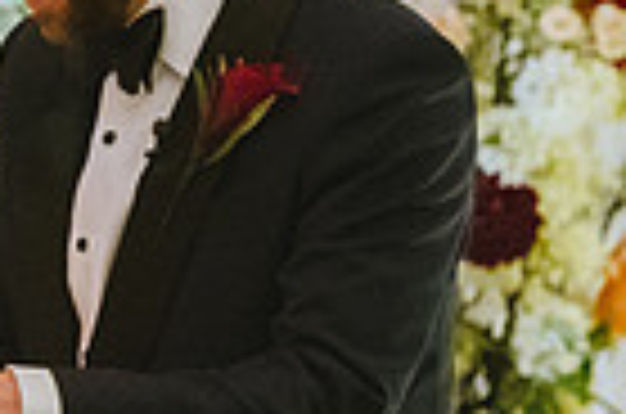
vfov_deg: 2.6
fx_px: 9074
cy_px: 304
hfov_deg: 3.9
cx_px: -302
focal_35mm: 523
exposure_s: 1/160
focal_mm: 125
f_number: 2.8
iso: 2800
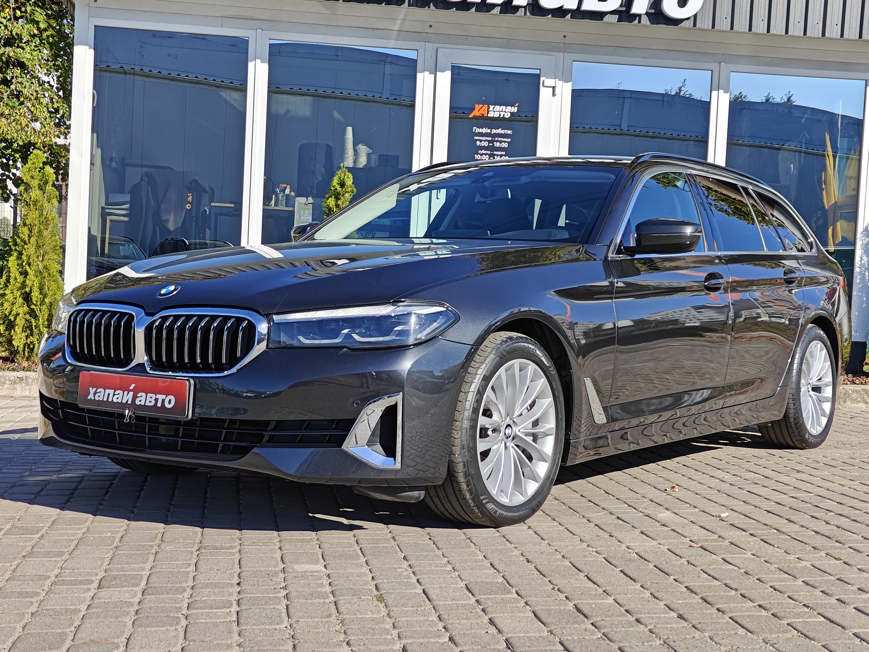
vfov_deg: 30.9
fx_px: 1180
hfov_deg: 40.4
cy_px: 326
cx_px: 434
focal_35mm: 47
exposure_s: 1/1520
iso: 50
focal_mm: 7.08
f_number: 2
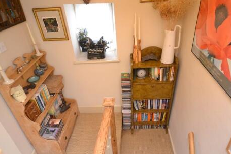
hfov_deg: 74.8
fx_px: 151
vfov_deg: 54.0
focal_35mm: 24
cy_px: 76
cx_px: 120
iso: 1600
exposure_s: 1/60
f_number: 4
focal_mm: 15
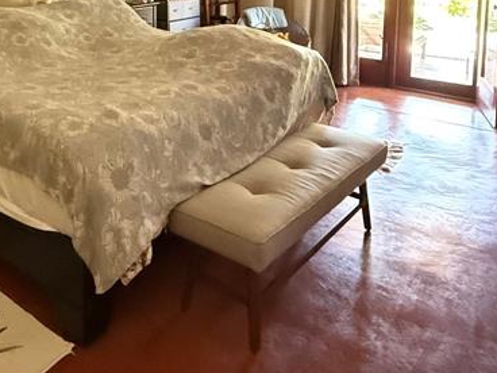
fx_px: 560
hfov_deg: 46.4
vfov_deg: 33.5
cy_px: -4
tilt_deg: -6.0
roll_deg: -0.2
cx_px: 135
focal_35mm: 39
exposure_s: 1/40
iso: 1600
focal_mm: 2.22
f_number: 2.2
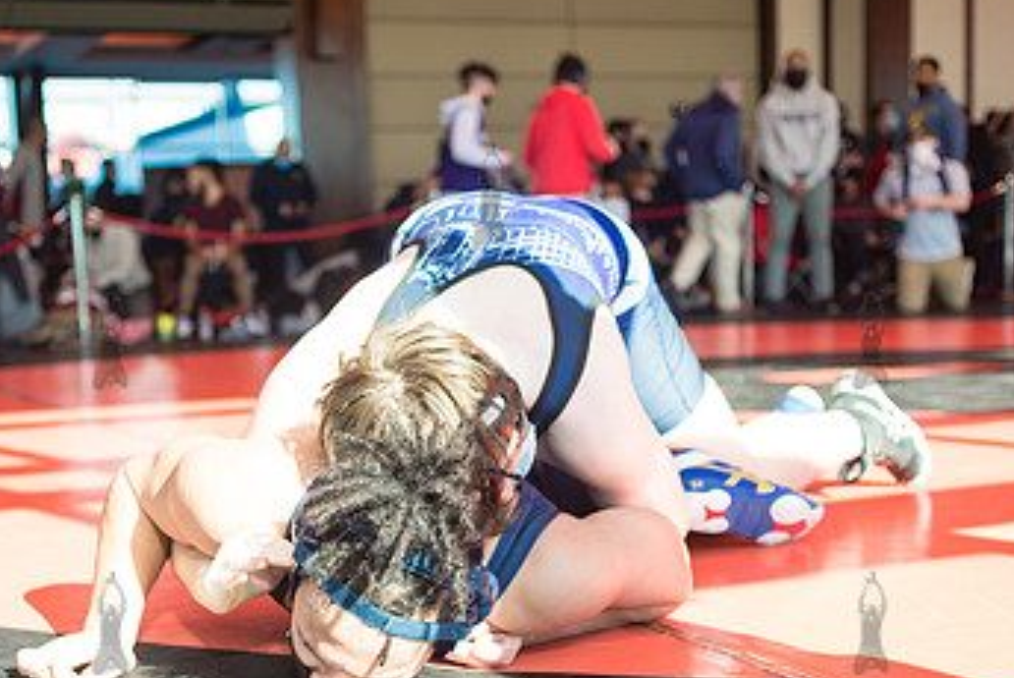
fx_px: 1663
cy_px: 479
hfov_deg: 33.9
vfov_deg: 22.9
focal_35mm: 59
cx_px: 489
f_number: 2.8
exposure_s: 1/400
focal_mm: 35
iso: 400
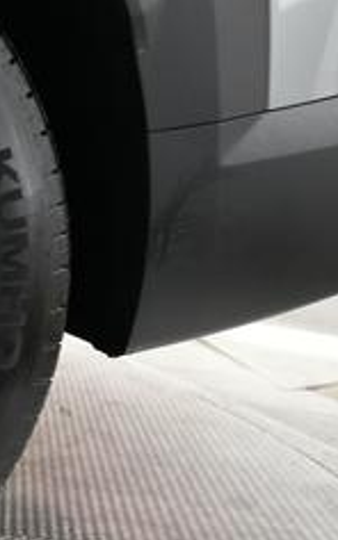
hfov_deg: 15.5
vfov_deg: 31.0
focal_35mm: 66
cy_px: 301
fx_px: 973
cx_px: -352
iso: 4000
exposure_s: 1/160
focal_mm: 24
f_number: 2.8
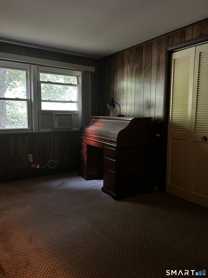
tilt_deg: -7.2
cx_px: 104
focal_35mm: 26
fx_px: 208
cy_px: 139
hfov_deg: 53.1
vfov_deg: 67.3
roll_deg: -0.5
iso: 640
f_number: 1.5
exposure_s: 1/30
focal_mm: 5.7
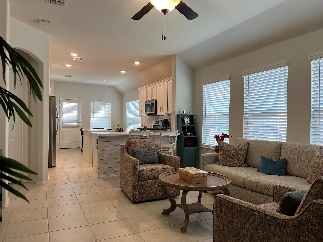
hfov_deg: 67.3
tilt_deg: -0.7
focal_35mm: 26
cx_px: 162
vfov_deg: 53.1
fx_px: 243
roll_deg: -0.8
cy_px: 121
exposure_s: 1/120
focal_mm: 5.7
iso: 125
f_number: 1.5
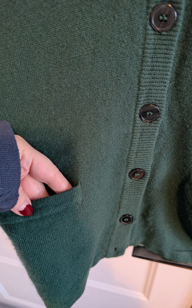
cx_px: 102
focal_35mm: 26
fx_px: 218
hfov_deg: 47.6
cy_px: 153
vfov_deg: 70.4
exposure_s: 1/60
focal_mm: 6.9
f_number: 1.68
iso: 660
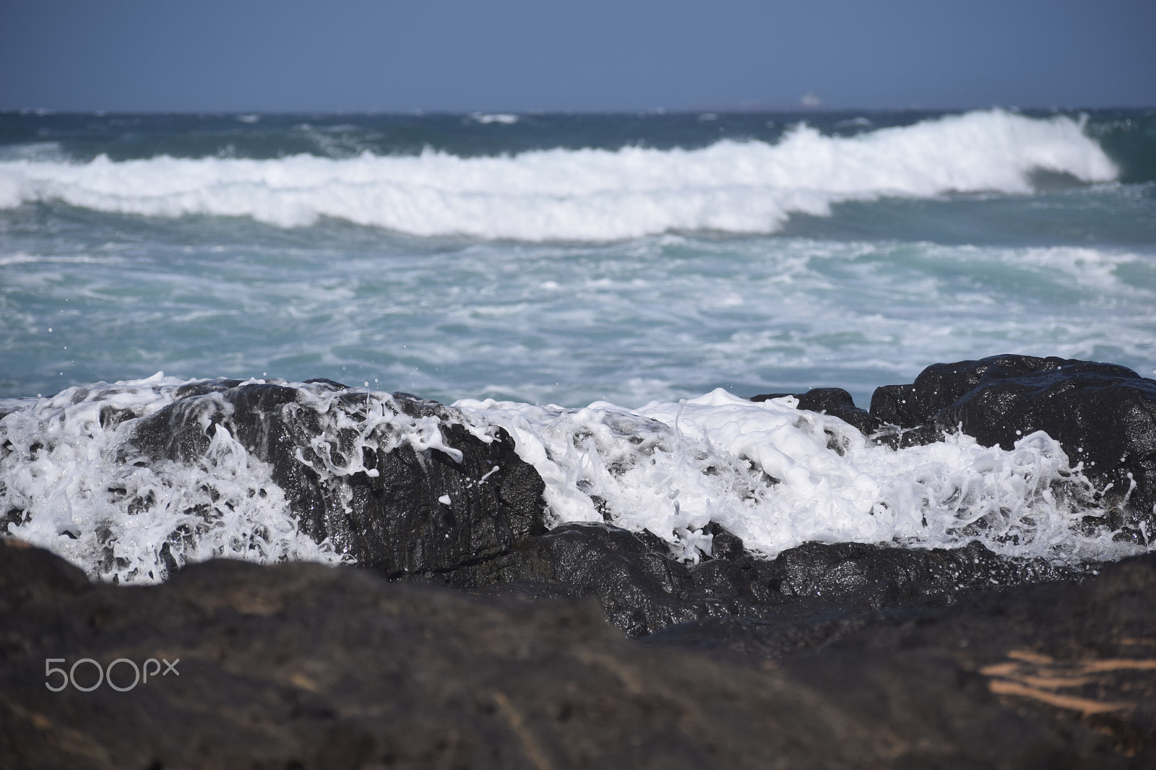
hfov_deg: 14.4
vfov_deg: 9.6
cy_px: 385
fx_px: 4575
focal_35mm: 142
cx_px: 578
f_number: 4.2
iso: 100
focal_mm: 95
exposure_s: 1/1600
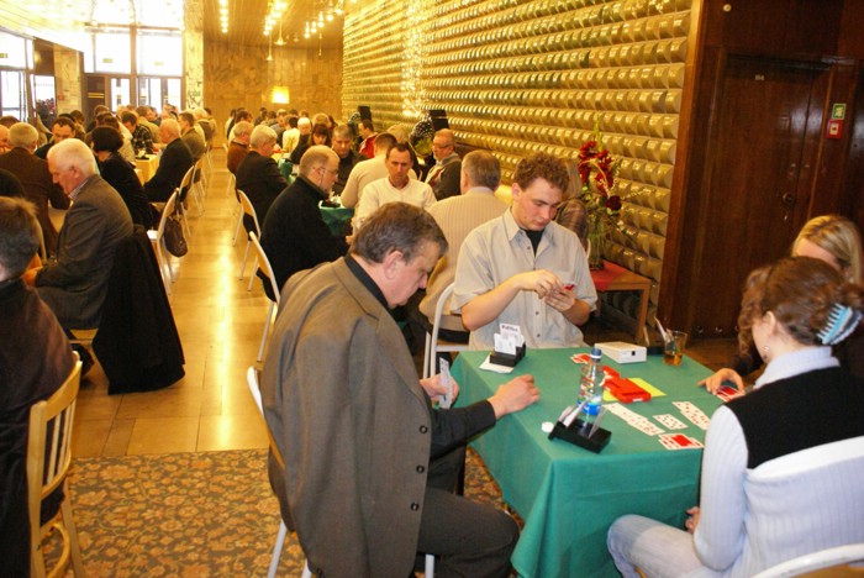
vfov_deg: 43.7
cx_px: 432
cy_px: 289
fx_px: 721
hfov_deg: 61.9
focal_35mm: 30
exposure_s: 1/20
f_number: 4
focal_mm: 20
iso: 1600
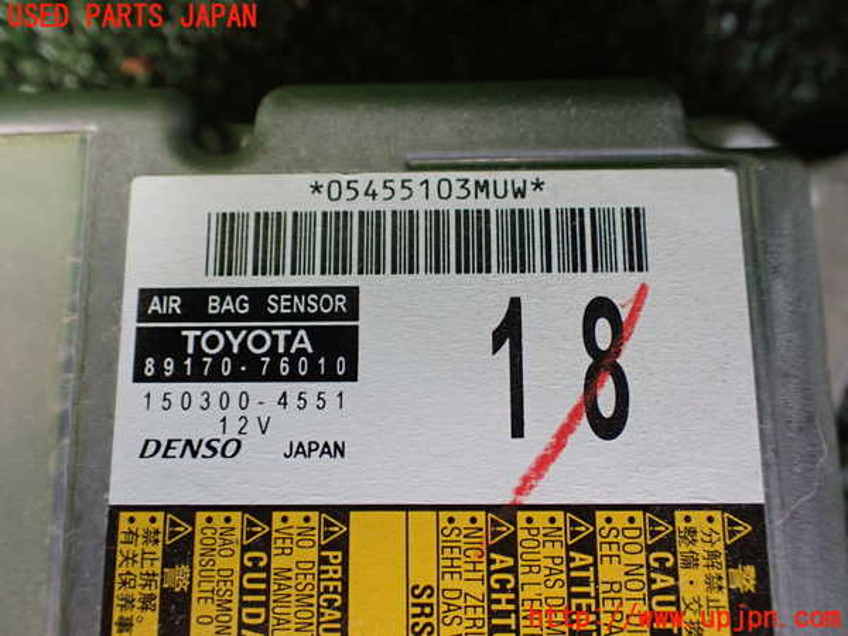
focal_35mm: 30
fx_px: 735
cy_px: 318
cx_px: 424
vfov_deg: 46.8
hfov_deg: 60.0
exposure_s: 1/125
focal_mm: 5.4
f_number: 2.3
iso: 500
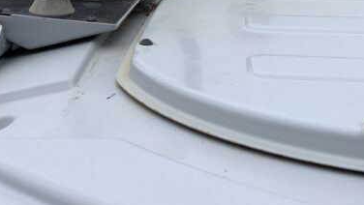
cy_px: -6
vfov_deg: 13.9
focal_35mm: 86
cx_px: 192
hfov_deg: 24.7
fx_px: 831
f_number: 1.8
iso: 16
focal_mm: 3
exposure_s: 1/1035
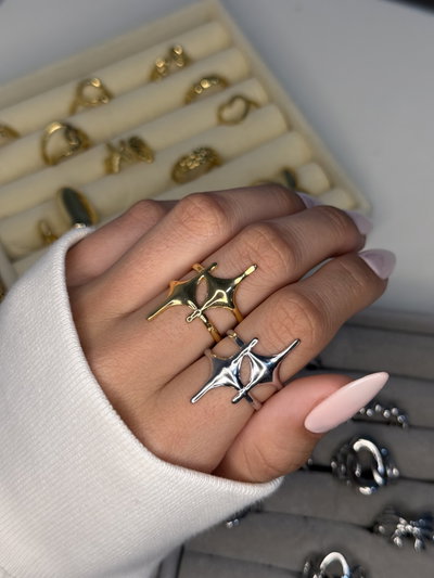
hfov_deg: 30.3
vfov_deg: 39.6
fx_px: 802
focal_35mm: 48
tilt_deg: -62.7
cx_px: 217
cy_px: 289
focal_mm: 6.76
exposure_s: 1/101
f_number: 1.78
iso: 100
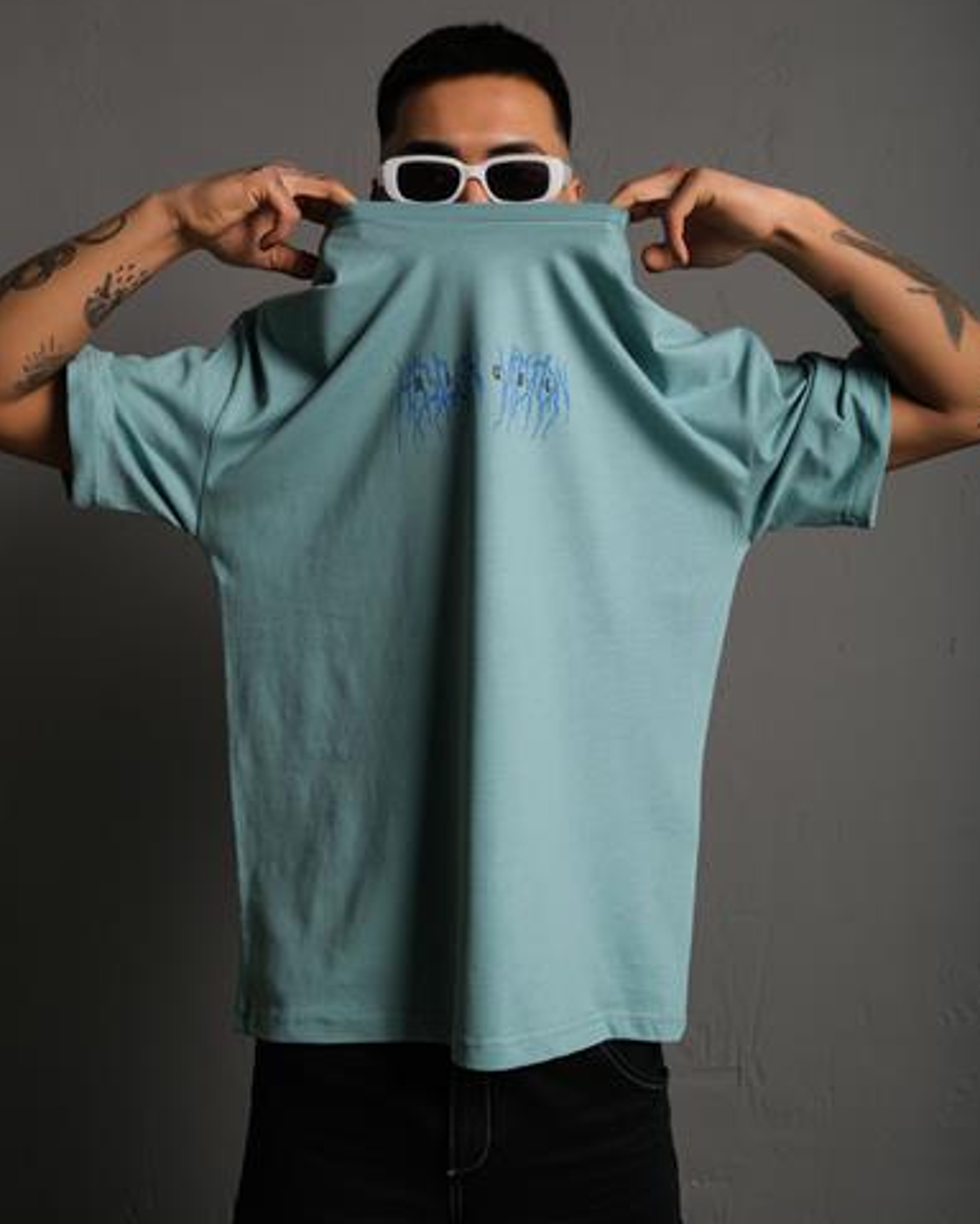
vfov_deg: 45.8
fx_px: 1450
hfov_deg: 37.3
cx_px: 495
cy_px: 608
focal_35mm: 40
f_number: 5
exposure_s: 1/160
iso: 160
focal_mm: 23.3
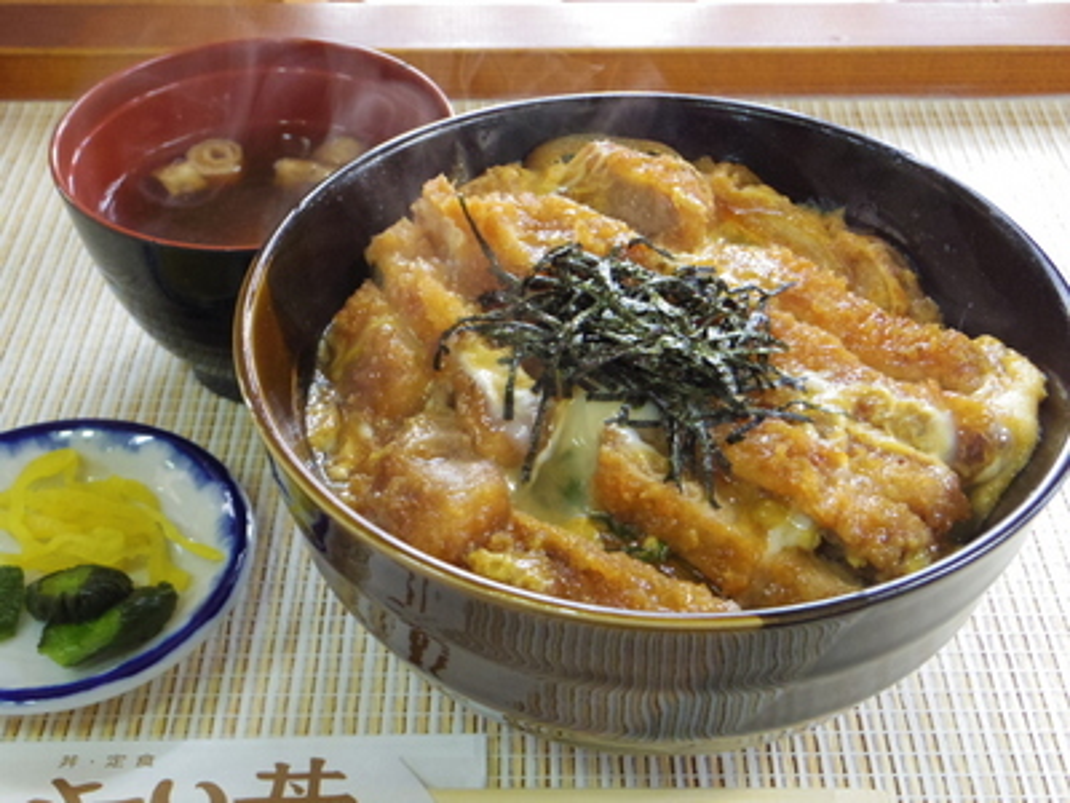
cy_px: 402
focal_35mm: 49
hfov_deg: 38.9
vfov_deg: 29.7
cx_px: 535
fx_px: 1515
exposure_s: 1/80
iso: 1000
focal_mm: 8.9
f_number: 3.5
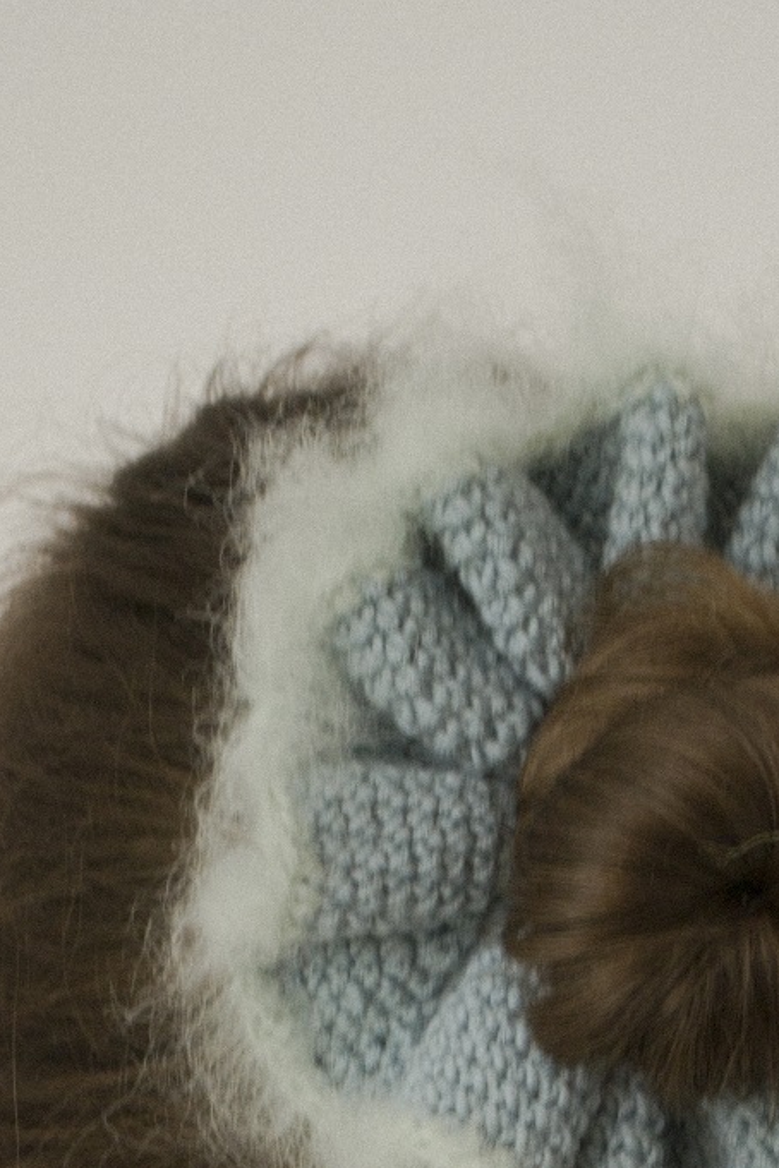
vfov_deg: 9.1
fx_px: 7249
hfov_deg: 6.1
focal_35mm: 223
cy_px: 1401
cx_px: 691
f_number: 5.6
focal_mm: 55
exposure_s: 1/80
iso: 140
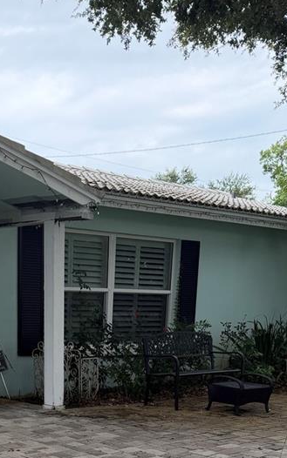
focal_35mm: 58
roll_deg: -1.2
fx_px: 725
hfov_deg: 22.1
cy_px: 506
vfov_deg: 31.2
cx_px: 67
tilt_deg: -15.1
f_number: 1.78
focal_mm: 6.76
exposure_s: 1/660
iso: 100
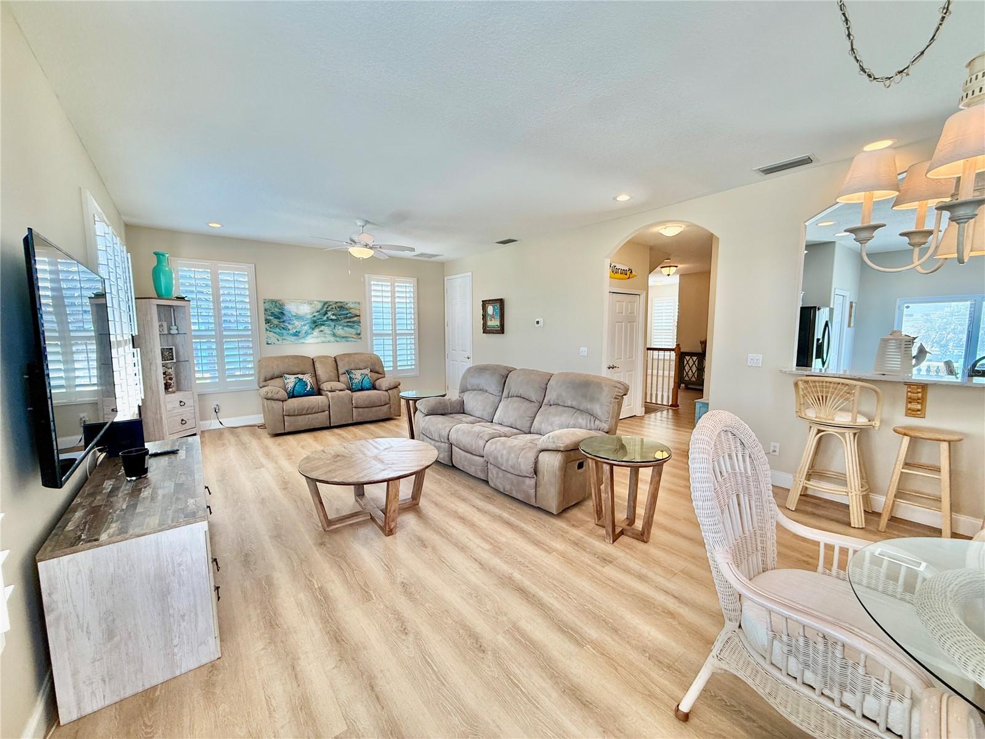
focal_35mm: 14
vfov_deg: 85.7
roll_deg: -0.5
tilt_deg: -5.1
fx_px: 398
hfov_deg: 102.1
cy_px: 370
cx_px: 492
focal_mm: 2.22
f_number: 2.2
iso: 125
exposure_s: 1/120
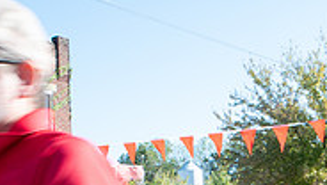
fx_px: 686
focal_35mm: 79
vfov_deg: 14.3
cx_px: 295
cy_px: 285
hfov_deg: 25.9
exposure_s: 1/200
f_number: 11
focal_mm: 24
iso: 500
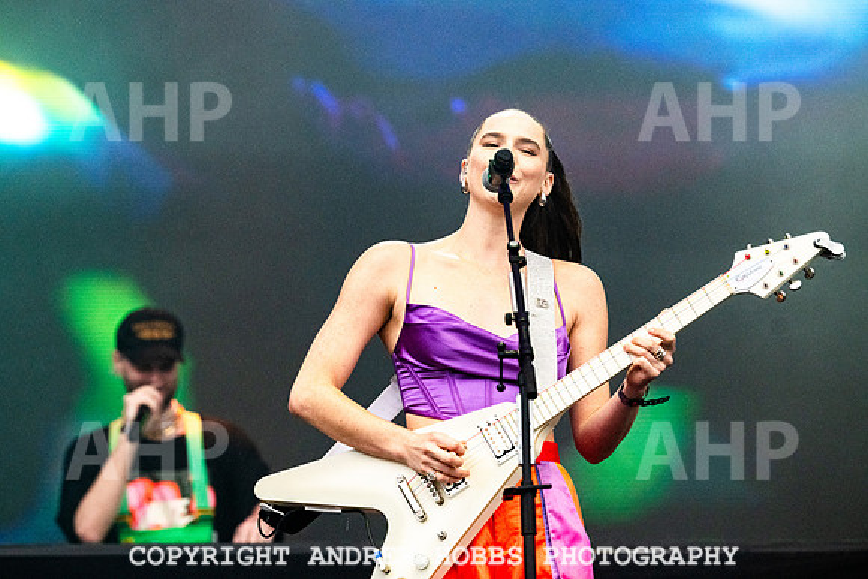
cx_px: 379
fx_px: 4615
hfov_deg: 10.7
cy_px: 253
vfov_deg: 7.2
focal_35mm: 191
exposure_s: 1/3200
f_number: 5
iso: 1250
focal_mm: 170
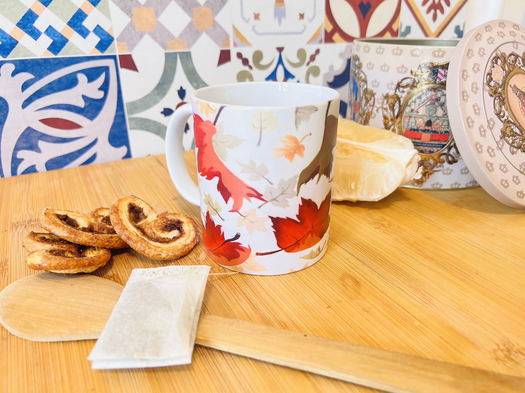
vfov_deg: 53.1
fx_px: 394
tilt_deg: -24.2
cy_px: 196
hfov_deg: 67.3
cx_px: 262
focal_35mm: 26
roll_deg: +0.6
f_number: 1.5
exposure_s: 1/60
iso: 200
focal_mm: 5.7
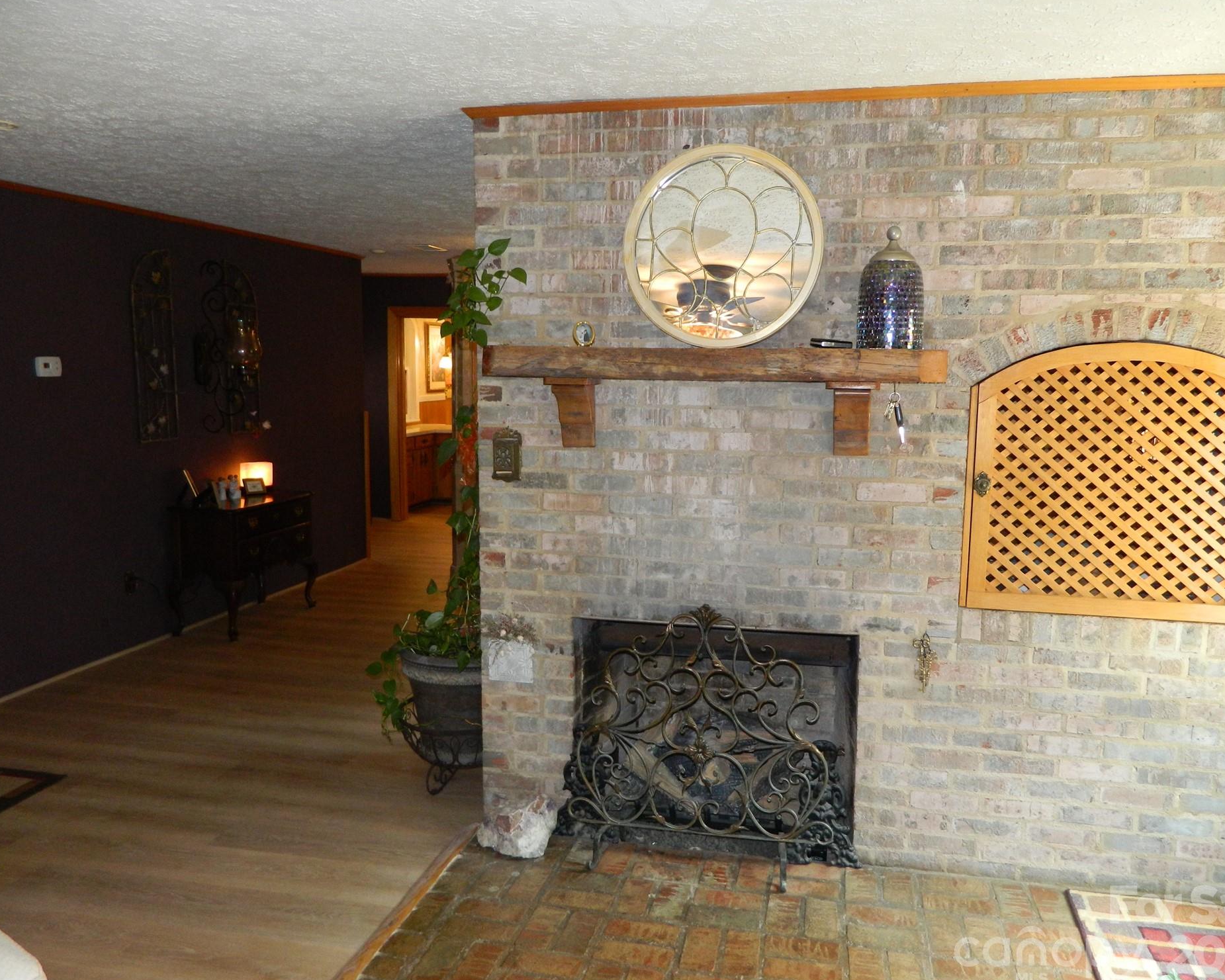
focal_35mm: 27
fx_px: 979
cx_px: 651
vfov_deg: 53.2
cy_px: 502
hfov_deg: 64.0
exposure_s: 1/30
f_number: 3.1
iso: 200
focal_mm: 4.5
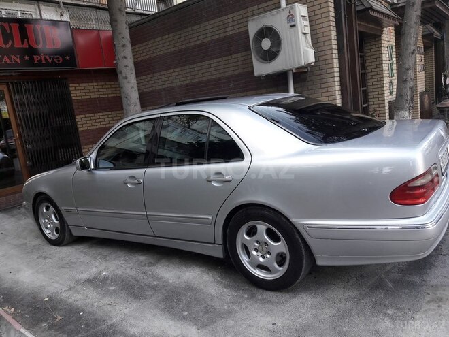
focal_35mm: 28
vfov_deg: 49.7
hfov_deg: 63.4
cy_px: 168
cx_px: 224
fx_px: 363
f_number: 1.9
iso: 40
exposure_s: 1/107
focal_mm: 3.7
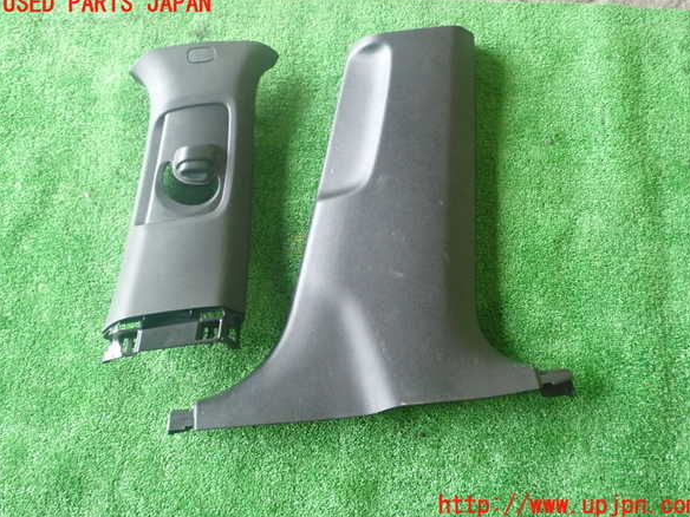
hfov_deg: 50.1
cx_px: 351
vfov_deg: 38.7
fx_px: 738
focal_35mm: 37
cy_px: 255
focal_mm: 6.37
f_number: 2.5
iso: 640
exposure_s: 1/40
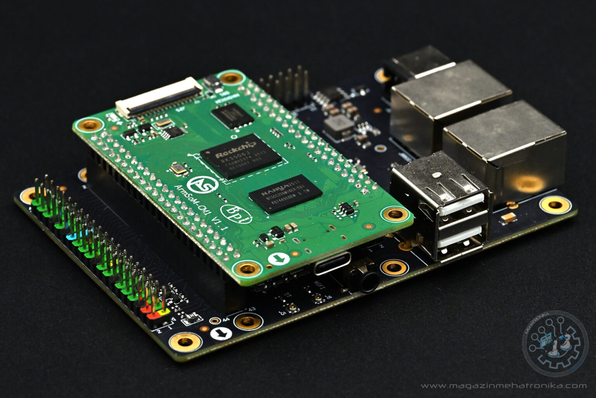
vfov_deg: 13.1
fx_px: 1739
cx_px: 298
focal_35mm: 105
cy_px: 199
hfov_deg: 19.4
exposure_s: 1/30
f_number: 13
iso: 800
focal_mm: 105
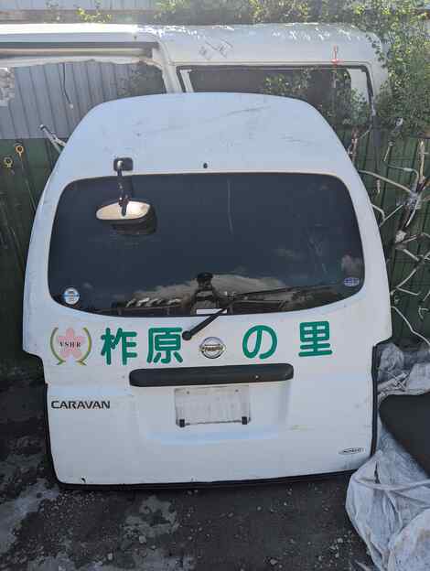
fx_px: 396
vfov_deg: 71.5
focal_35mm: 24
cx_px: 215
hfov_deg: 56.9
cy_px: 286
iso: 50
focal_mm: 6.81
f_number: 1.85
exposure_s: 1/1332
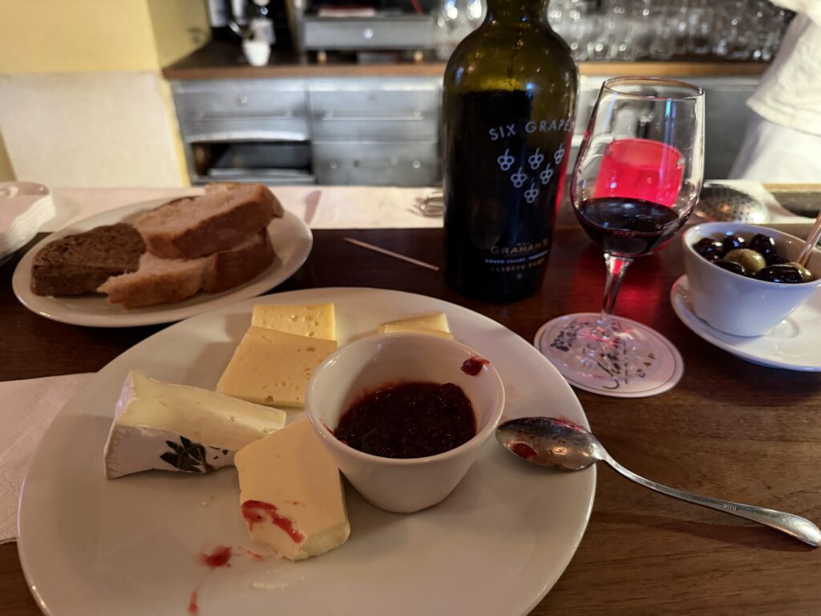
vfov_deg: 56.8
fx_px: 569
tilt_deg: -31.2
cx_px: 410
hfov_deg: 71.6
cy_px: 308
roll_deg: +0.9
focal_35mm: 24
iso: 1000
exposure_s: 1/33
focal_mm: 6.76
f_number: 1.78
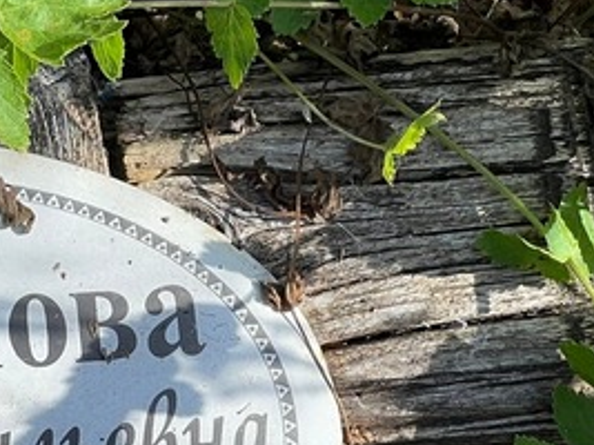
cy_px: 376
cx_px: -118
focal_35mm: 231
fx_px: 3962
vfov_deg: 6.4
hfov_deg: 8.5
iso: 32
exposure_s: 1/358
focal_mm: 9
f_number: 2.8
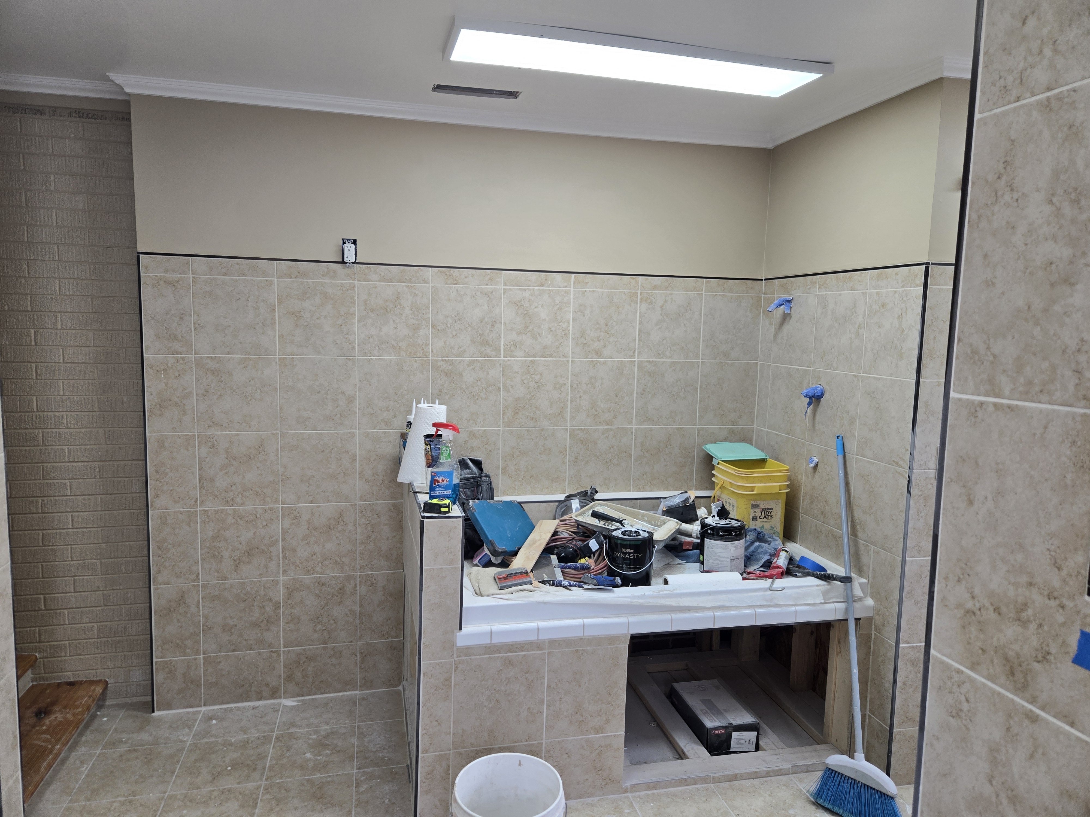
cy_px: 408
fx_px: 724
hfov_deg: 73.9
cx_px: 545
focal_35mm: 23
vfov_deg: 58.9
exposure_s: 1/120
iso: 64
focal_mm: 5.4
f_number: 1.8
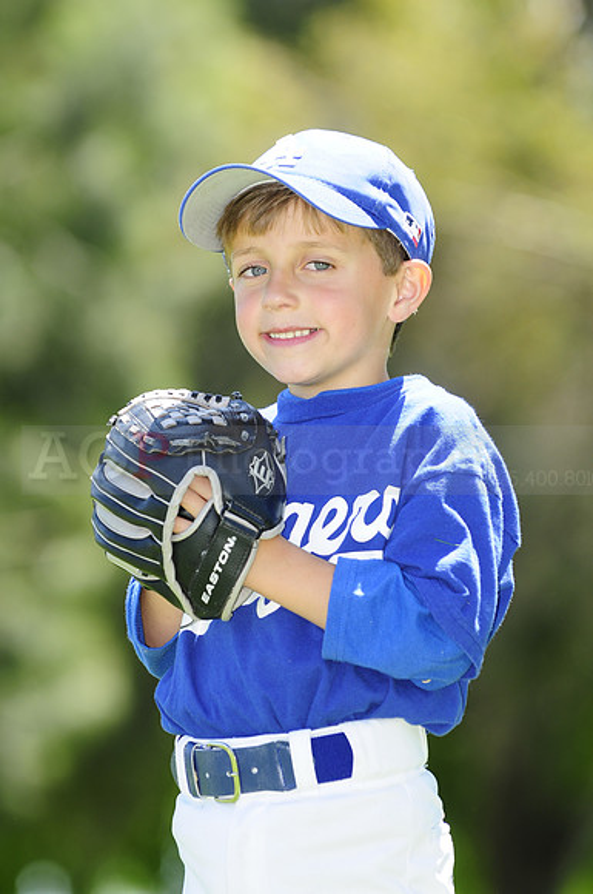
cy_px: 447
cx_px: 296
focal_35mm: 270
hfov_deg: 5.1
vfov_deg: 7.6
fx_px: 6691
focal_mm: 180
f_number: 4
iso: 200
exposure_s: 1/500
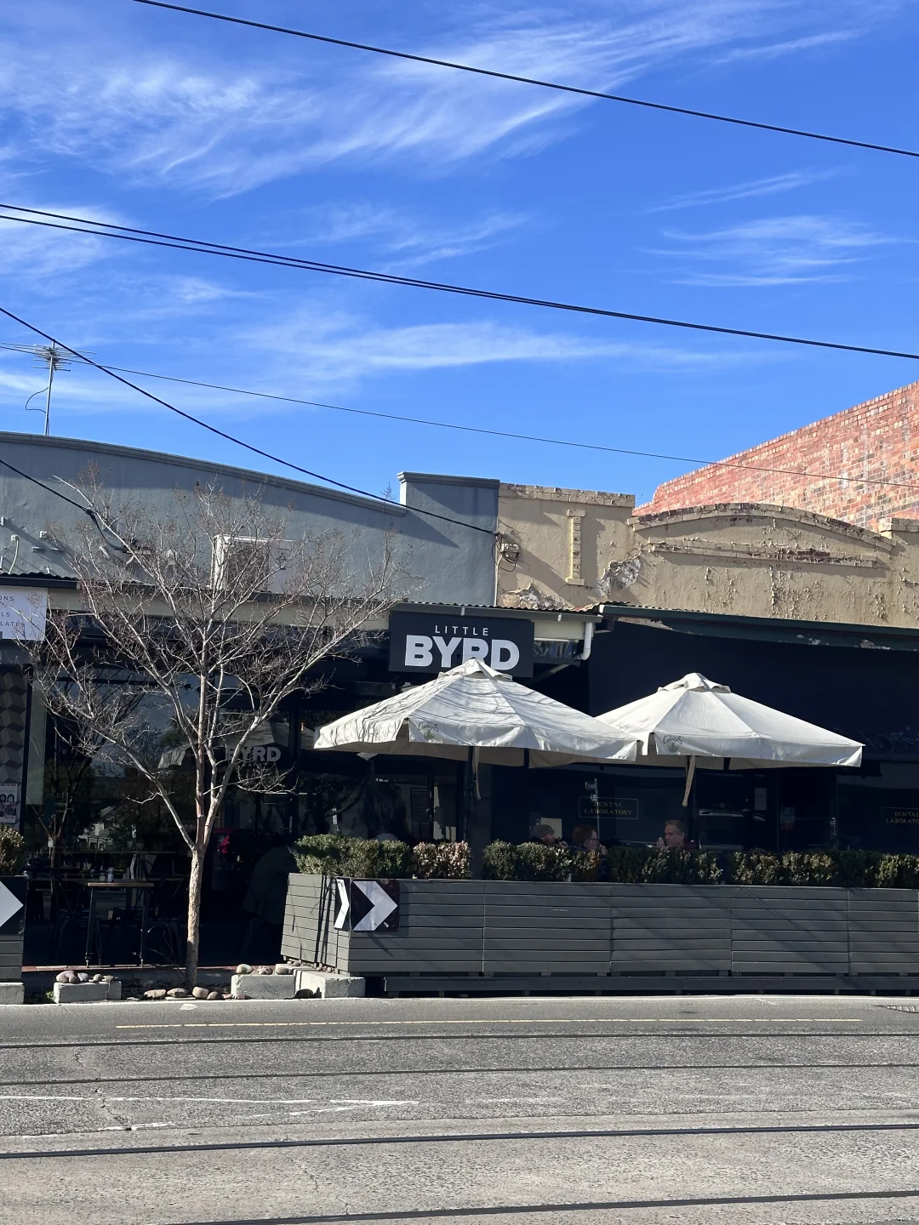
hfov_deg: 30.3
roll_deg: -2.3
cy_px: 612
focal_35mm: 48
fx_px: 1699
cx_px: 460
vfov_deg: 39.7
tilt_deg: +6.4
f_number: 1.78
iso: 64
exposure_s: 1/2809
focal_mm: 6.86
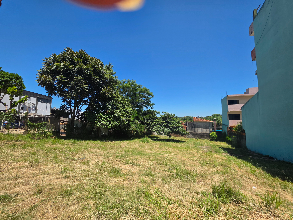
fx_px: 110
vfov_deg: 89.9
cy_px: 110
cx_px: 146
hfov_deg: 106.2
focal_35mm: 13
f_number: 1.9
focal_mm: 2.2
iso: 40
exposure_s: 1/2163
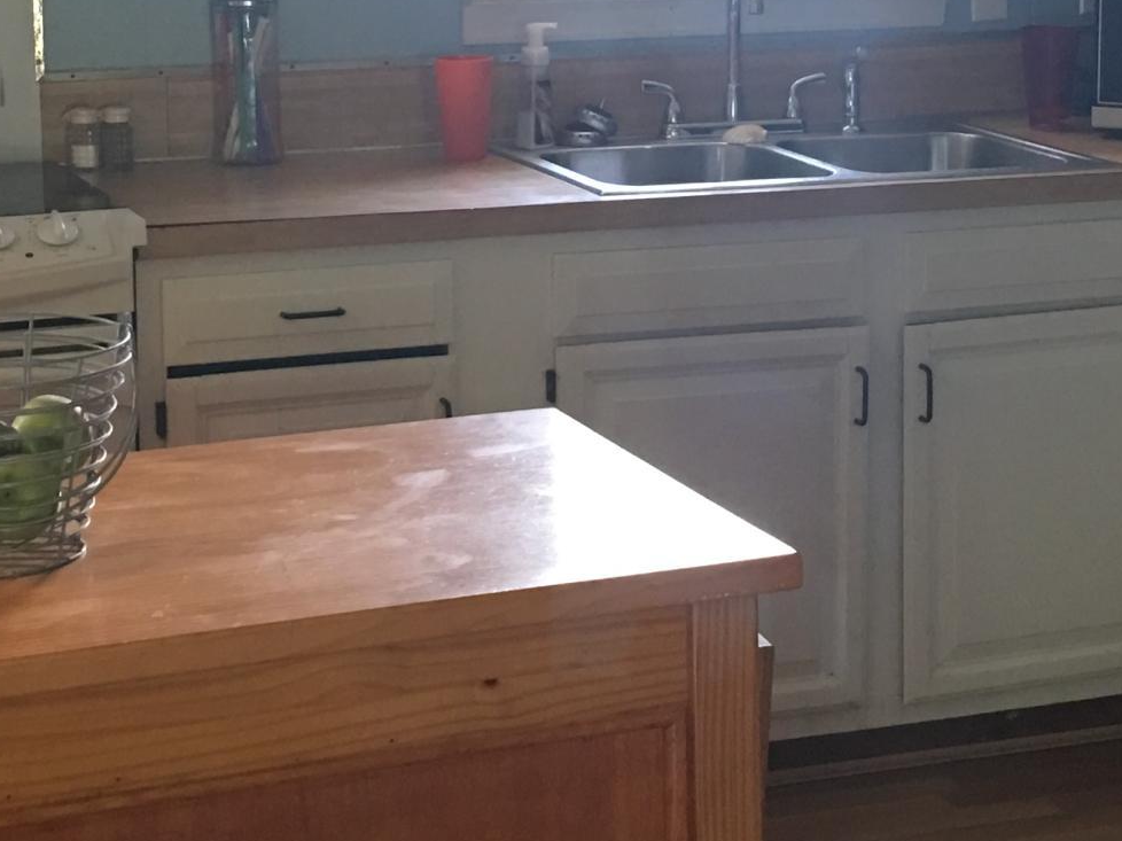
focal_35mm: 89
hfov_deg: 22.0
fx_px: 2884
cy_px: 176
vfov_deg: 16.5
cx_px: 700
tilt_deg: -6.2
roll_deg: +0.9
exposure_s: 1/15
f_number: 2.2
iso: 80
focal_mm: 4.15
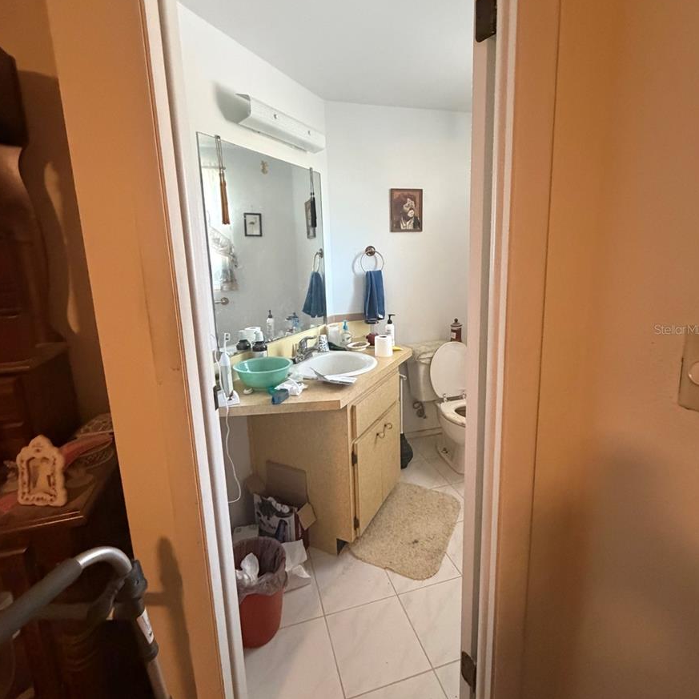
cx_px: 351
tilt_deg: -9.5
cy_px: 329
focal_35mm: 17
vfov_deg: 83.9
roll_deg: +2.7
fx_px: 388
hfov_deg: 84.0
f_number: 2.2
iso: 800
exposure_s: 1/60
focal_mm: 2.22
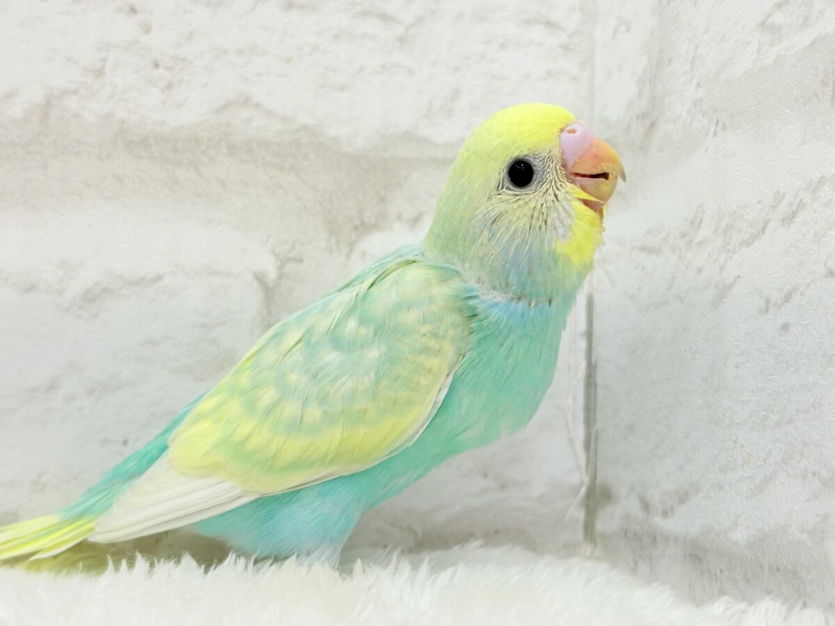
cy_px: 313
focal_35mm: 52
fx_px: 1254
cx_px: 418
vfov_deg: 28.0
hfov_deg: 36.8
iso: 80
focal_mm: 5.96
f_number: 1.6
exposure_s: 1/100
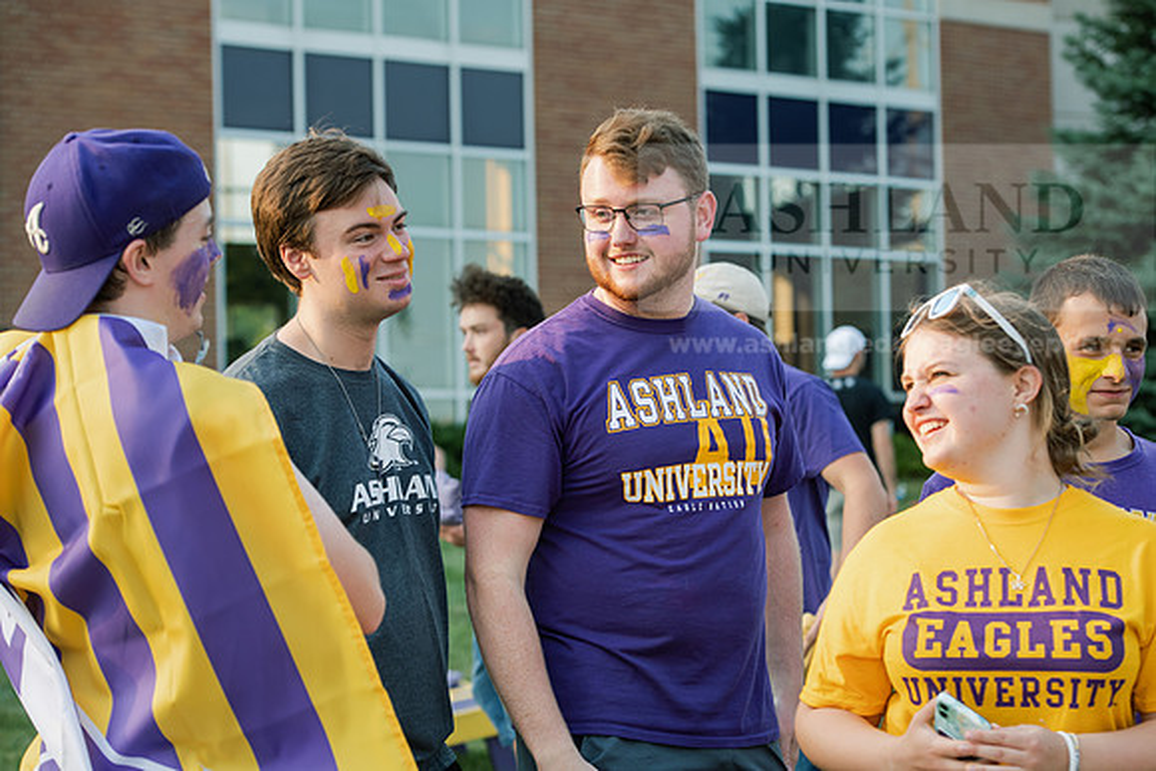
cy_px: 386
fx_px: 2891
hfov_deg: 22.6
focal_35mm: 90
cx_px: 578
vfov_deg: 15.2
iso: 400
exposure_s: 1/500
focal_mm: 90
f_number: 5
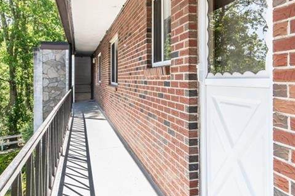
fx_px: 246
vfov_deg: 43.5
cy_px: 96
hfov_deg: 62.0
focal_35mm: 30
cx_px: 148
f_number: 20
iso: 800
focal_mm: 14
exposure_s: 1/80
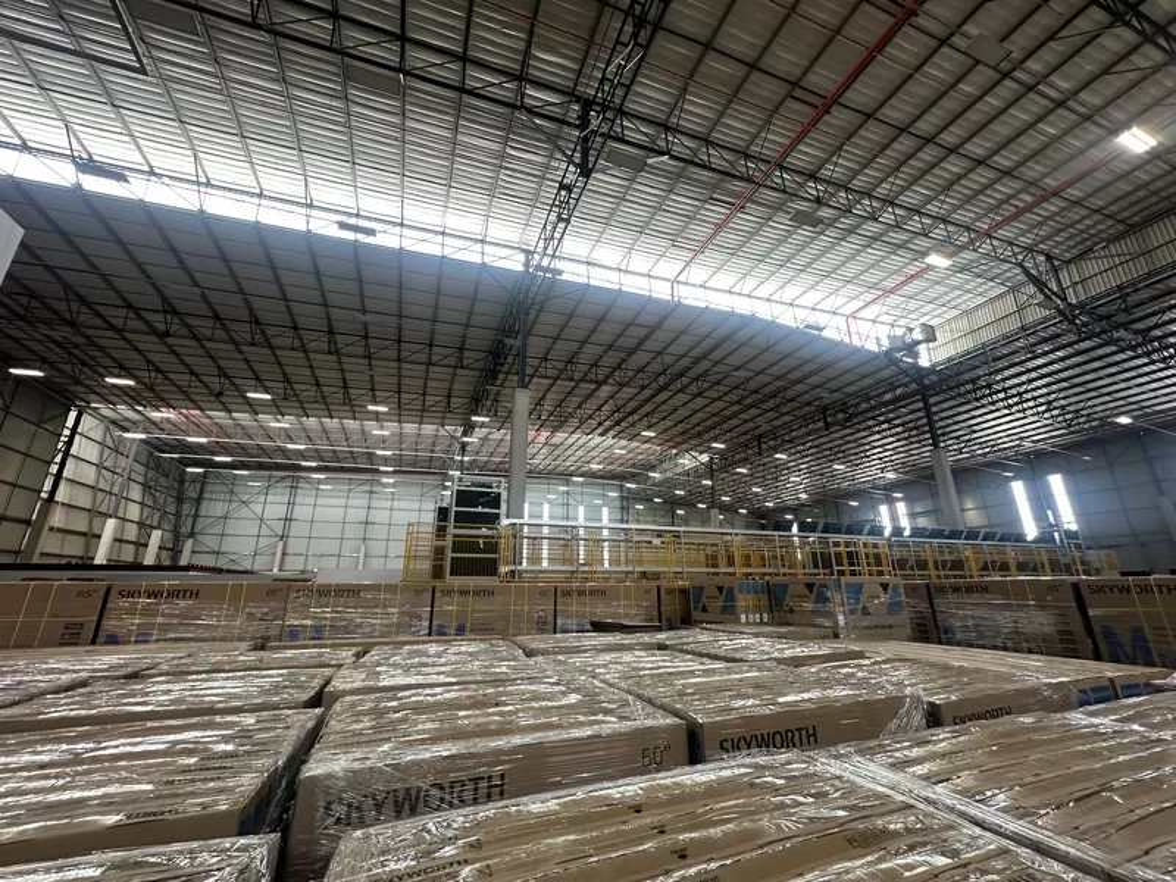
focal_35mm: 14
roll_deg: +1.1
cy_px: 441
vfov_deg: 85.7
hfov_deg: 102.1
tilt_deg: +16.8
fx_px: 476
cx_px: 588
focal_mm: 2.22
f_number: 2.2
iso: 125
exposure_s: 1/99
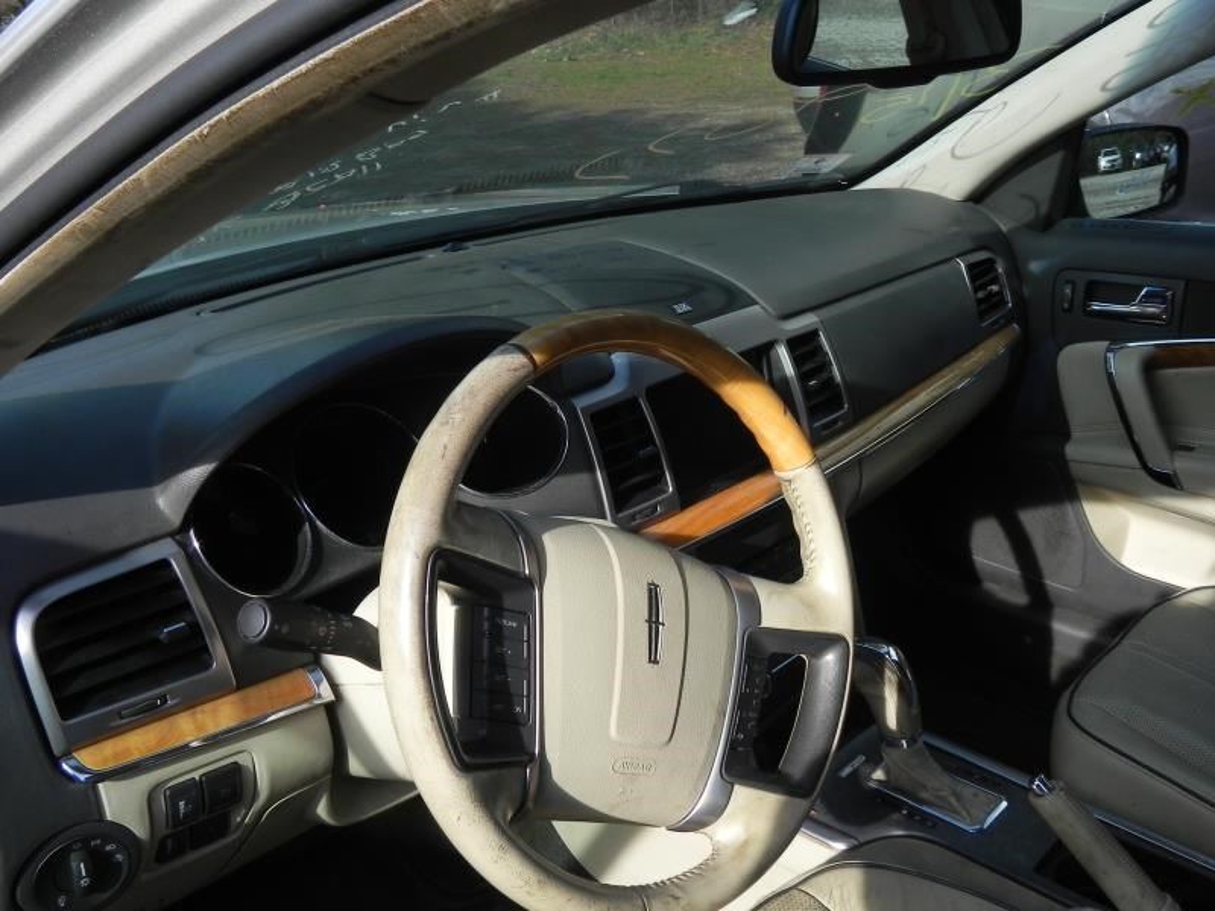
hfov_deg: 55.4
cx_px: 608
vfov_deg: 42.9
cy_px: 456
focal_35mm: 33
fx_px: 1158
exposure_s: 1/250
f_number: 5.6
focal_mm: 5.9
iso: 160
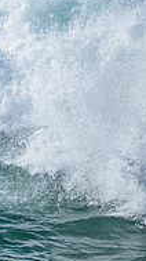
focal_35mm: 2578
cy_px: 128
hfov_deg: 0.5
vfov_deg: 0.8
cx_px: -252
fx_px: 17783
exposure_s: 1/2000
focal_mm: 800
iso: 720
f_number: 6.3
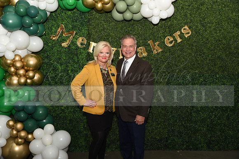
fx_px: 232
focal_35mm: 35
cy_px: 80
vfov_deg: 37.9
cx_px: 120
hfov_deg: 54.4
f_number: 4
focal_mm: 35
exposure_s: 1/60
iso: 100
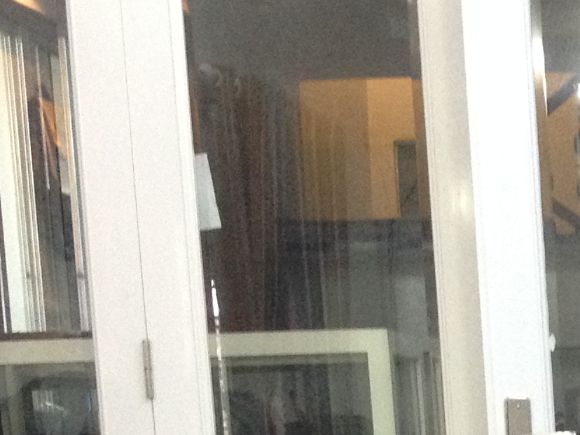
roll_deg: +1.8
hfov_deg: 13.5
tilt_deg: -11.5
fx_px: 2312
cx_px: 865
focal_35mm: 138
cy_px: 794
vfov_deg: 10.1
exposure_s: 1/20
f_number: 2.4
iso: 200
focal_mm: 4.28
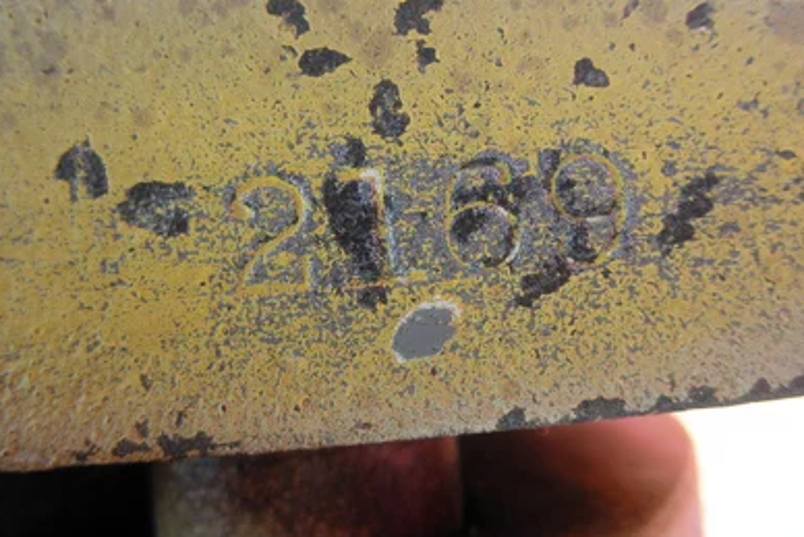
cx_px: 410
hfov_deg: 61.9
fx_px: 670
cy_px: 247
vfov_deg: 43.6
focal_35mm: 30
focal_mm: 5
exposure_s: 1/80
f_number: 3
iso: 64
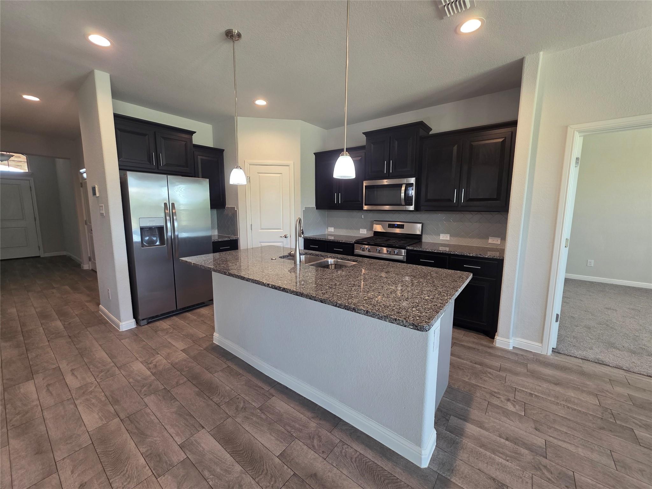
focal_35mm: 13
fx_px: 245
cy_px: 244
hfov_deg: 106.2
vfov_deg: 89.9
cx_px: 326
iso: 160
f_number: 1.9
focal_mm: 2.2
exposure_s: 1/60
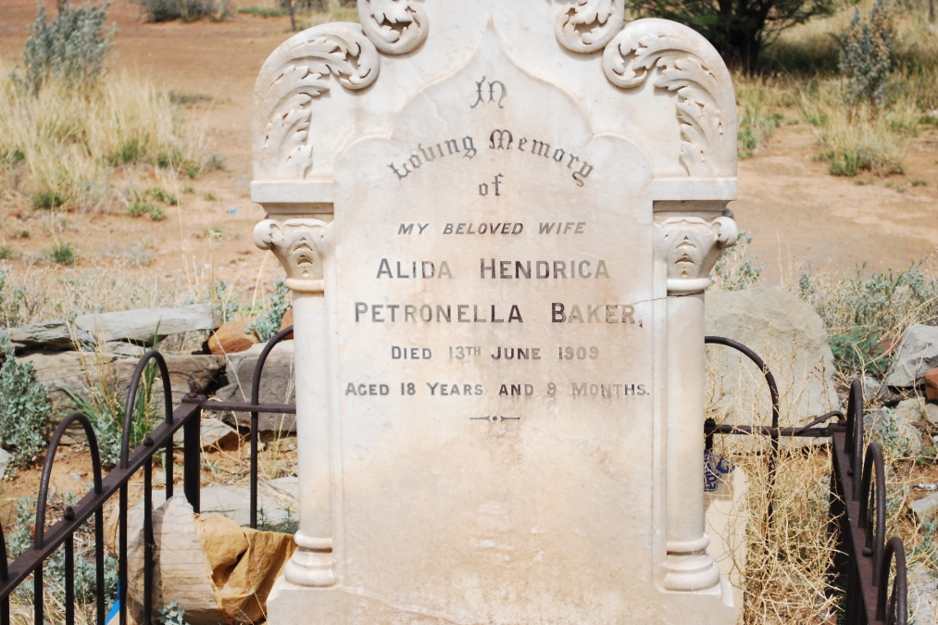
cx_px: 466
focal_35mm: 84
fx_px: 2175
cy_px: 312
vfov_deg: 16.4
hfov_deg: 24.3
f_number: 5.6
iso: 800
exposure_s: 1/4000
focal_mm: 55
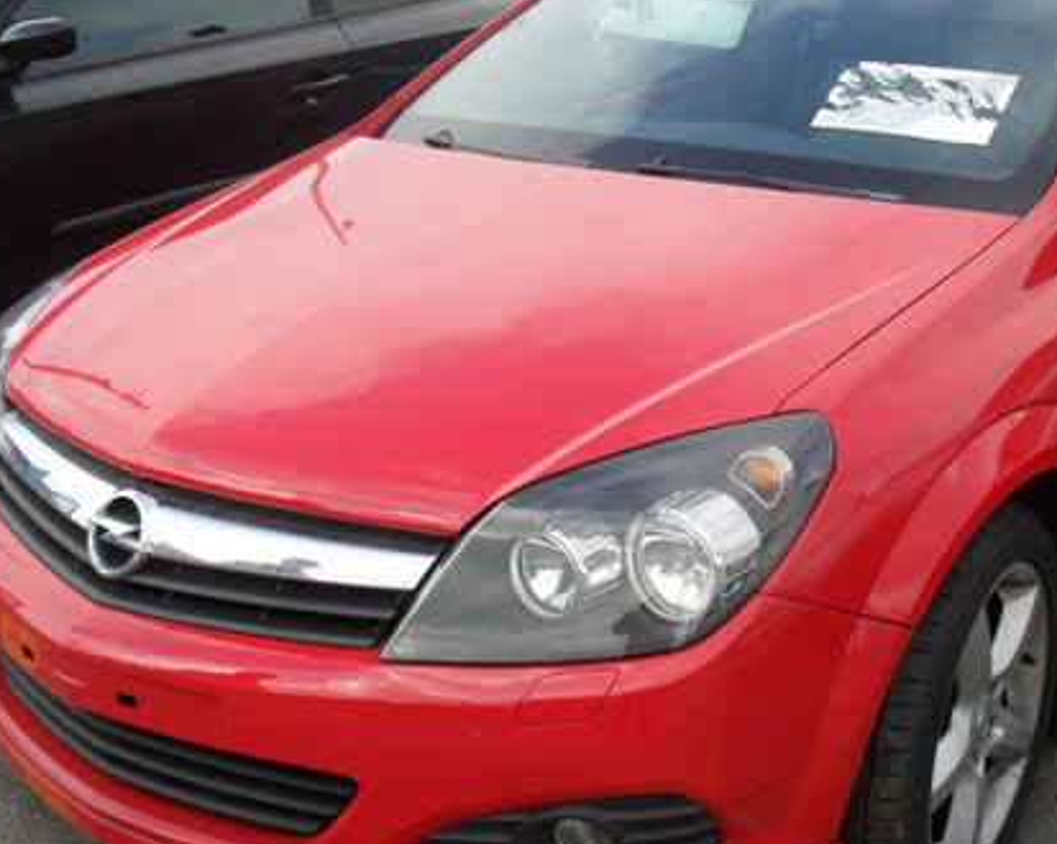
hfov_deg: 35.3
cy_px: 450
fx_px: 1657
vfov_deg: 28.6
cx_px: 584
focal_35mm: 53
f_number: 3.2
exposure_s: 1/500
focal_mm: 6.3
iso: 100
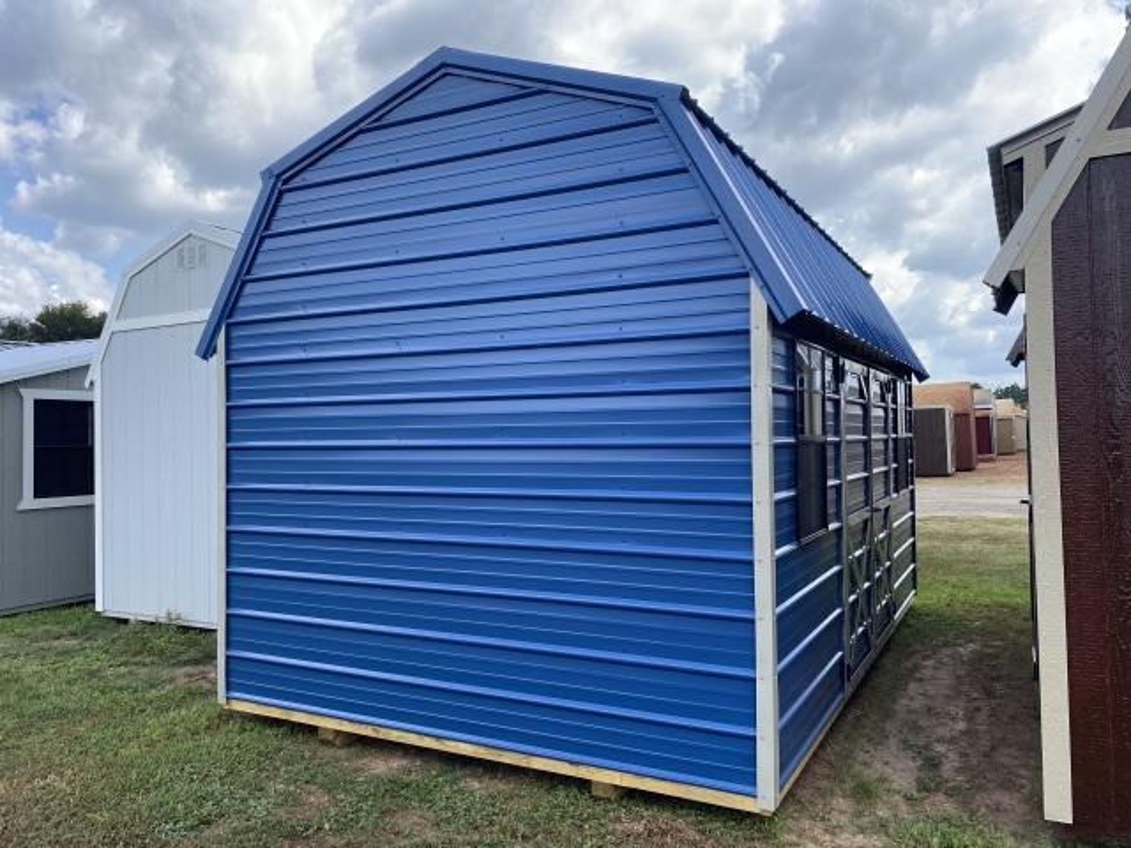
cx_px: 566
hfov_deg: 67.3
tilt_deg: +2.4
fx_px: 849
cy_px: 424
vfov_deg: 53.1
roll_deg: +1.4
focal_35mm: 26
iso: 32
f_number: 1.8
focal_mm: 4.25
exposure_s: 1/1218
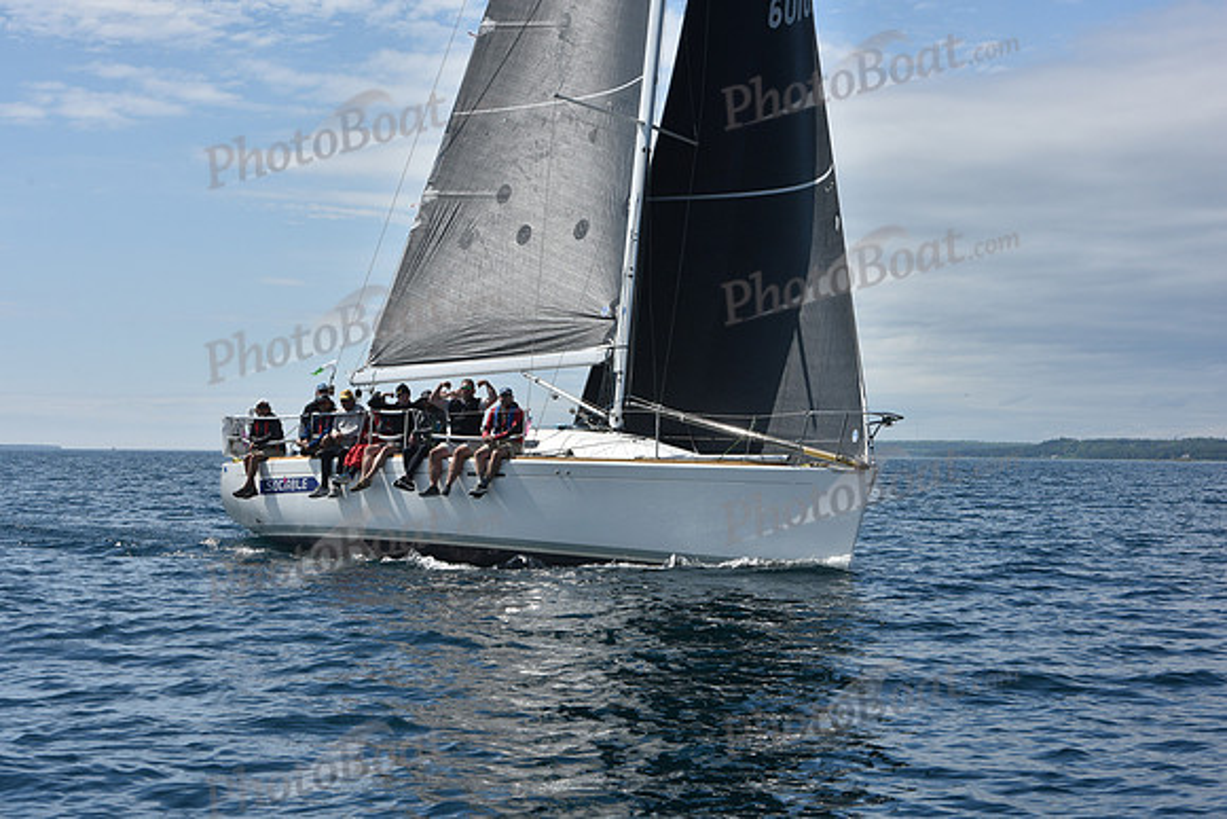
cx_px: 614
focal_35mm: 70
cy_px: 410
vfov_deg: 19.5
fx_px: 2386
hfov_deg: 28.8
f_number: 11
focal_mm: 70
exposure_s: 1/800
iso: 250
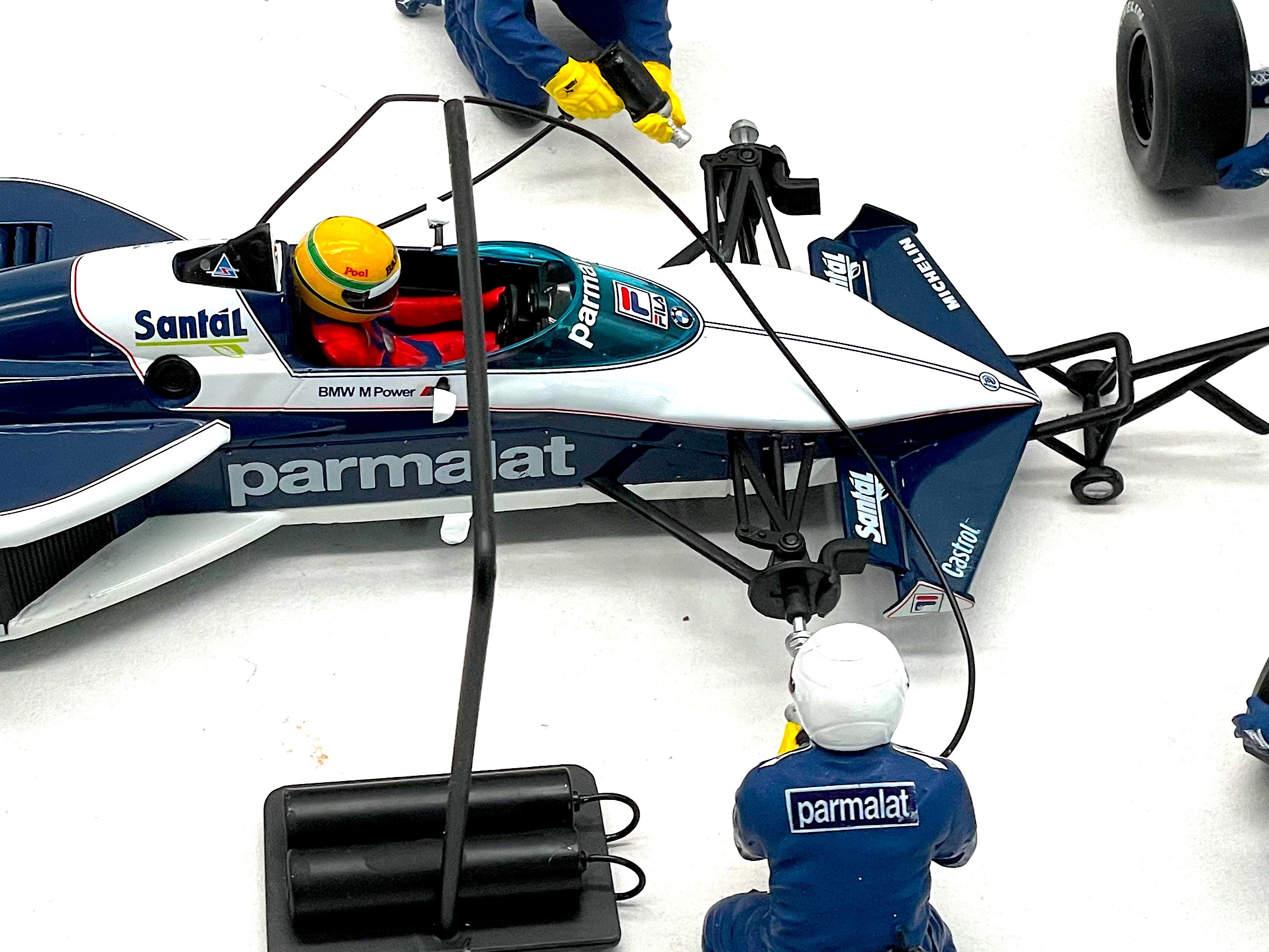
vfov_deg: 15.2
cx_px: 609
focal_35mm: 97
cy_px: 394
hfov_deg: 20.2
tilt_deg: -50.2
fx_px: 3556
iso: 50
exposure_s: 1/75
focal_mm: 6
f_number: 2
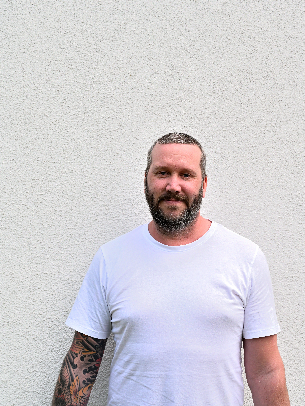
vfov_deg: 35.5
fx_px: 634
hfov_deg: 27.0
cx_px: 155
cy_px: 230
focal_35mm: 54
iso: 200
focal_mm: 49
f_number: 7.1
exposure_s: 1/200
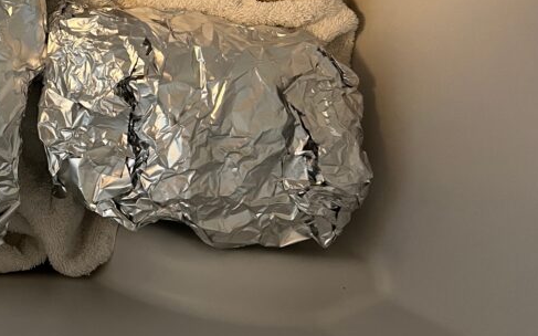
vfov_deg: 22.3
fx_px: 850
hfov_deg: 31.9
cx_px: -23
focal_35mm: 58
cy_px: 129
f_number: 1.5
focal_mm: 5.7
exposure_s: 1/60
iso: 200
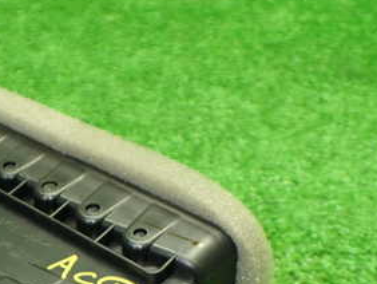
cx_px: 44
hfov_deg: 27.6
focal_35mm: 68
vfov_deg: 20.8
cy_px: 292
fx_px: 741
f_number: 2.4
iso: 800
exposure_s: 1/100
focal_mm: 5.79
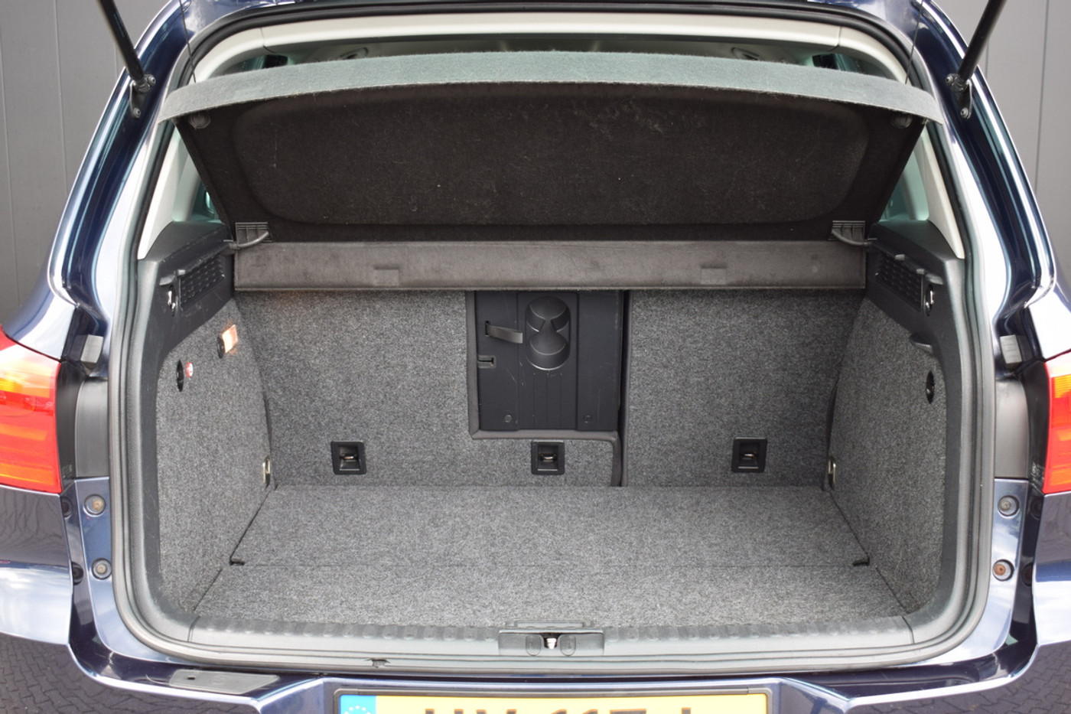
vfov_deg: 28.1
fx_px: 1428
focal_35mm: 48
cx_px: 536
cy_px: 357
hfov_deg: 41.1
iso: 400
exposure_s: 1/80
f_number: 4.5
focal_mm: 32
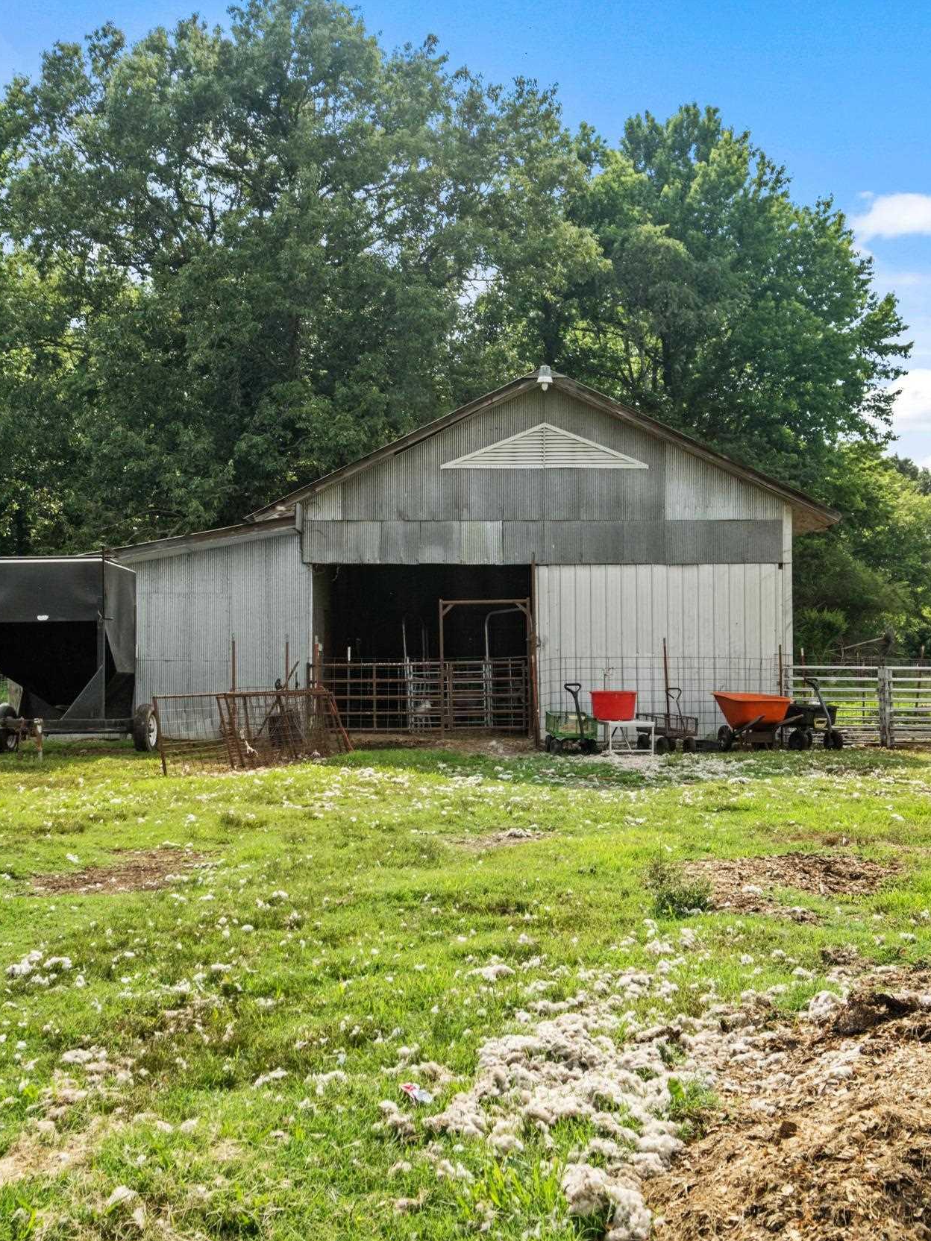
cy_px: 621
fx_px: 1399
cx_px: 410
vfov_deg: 47.9
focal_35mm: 39
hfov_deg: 36.8
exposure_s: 1/250
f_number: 7.1
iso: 400
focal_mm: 18.2
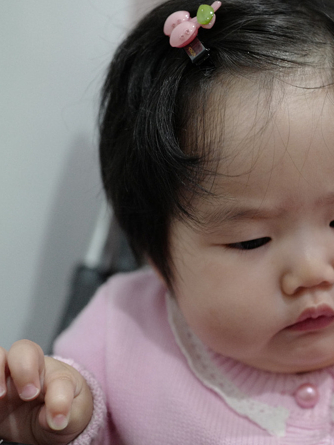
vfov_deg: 39.6
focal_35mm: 48
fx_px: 617
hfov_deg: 29.4
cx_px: 277
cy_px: 252
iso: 2500
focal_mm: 28
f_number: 2.8
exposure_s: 1/60
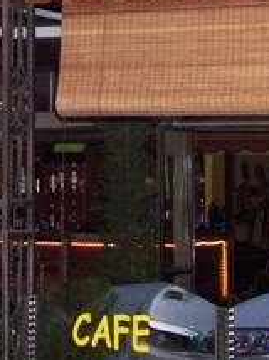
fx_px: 1609
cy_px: -9
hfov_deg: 9.5
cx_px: -25
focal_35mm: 155
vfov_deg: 12.6
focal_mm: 8.9
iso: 160
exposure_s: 1/30
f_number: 2.8
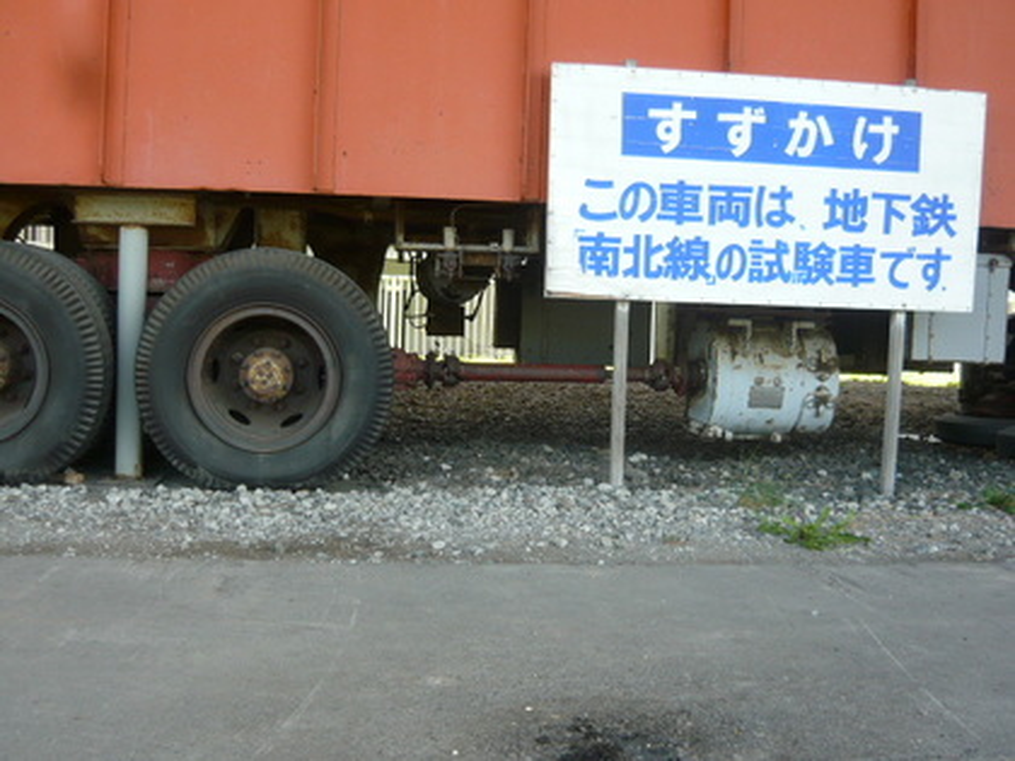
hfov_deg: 49.0
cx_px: 508
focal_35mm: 38
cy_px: 380
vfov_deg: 37.7
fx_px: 1114
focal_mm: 5.5
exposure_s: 1/100
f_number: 2.8
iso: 100
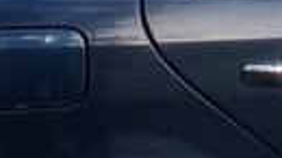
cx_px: 466
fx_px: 1286
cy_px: -101
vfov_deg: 6.9
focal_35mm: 172
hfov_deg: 11.8
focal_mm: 3.3
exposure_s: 1/100
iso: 80
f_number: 2.2
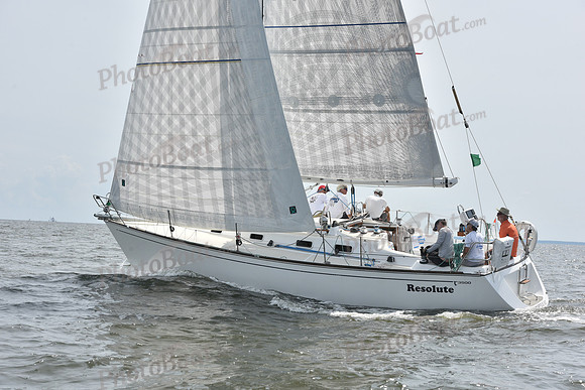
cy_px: 195
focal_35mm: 70
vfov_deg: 19.5
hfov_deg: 28.8
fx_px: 1138
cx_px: 292
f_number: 10
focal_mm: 70
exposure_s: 1/1000
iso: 320
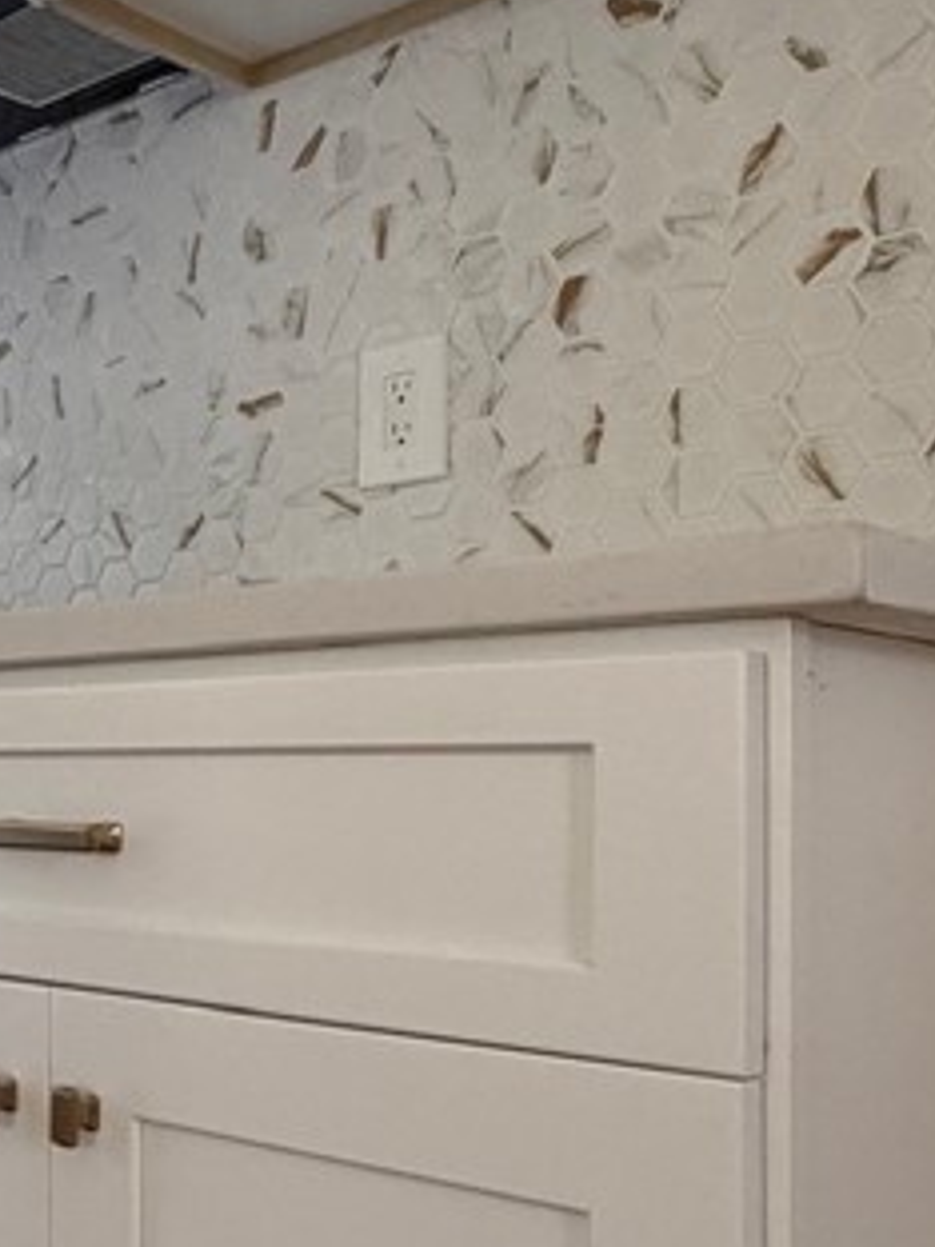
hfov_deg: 28.9
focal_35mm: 46
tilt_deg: +0.4
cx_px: -64
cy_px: 771
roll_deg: -0.5
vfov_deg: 41.0
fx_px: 1657
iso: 320
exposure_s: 1/79
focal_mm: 2.22
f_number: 2.2
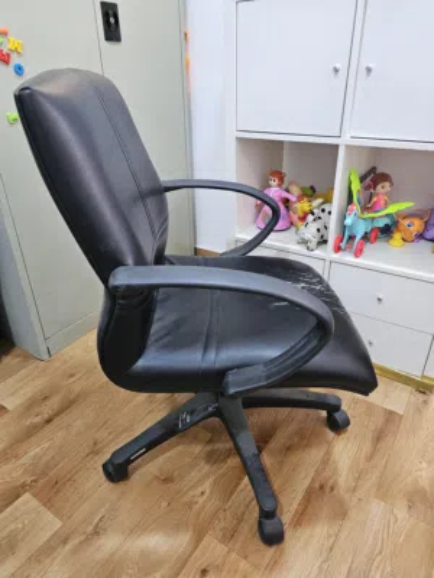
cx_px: 217
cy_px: 289
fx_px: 384
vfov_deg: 73.9
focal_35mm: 23
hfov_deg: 58.9
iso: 640
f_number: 1.7
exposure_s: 1/50
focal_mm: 6.3
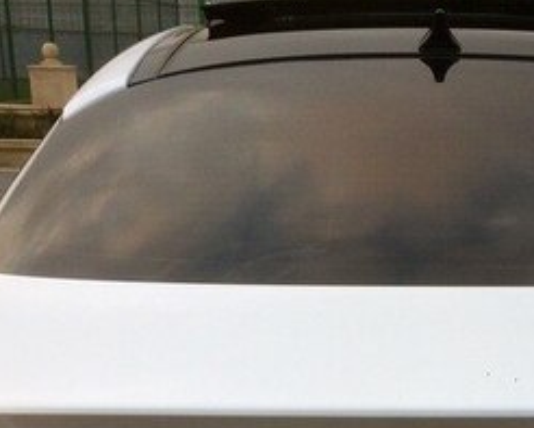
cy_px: 516
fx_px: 1202
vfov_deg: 19.0
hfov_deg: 24.5
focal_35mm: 76
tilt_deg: -20.4
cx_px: 452
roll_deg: -1.4
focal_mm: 4.15
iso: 32
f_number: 2.2
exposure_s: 1/273
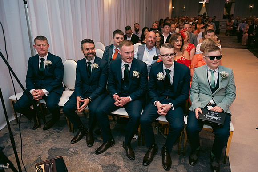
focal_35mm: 27
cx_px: 129
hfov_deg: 67.4
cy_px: 86
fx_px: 194
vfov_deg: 48.0
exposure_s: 1/160
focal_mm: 27
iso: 800
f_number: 3.5
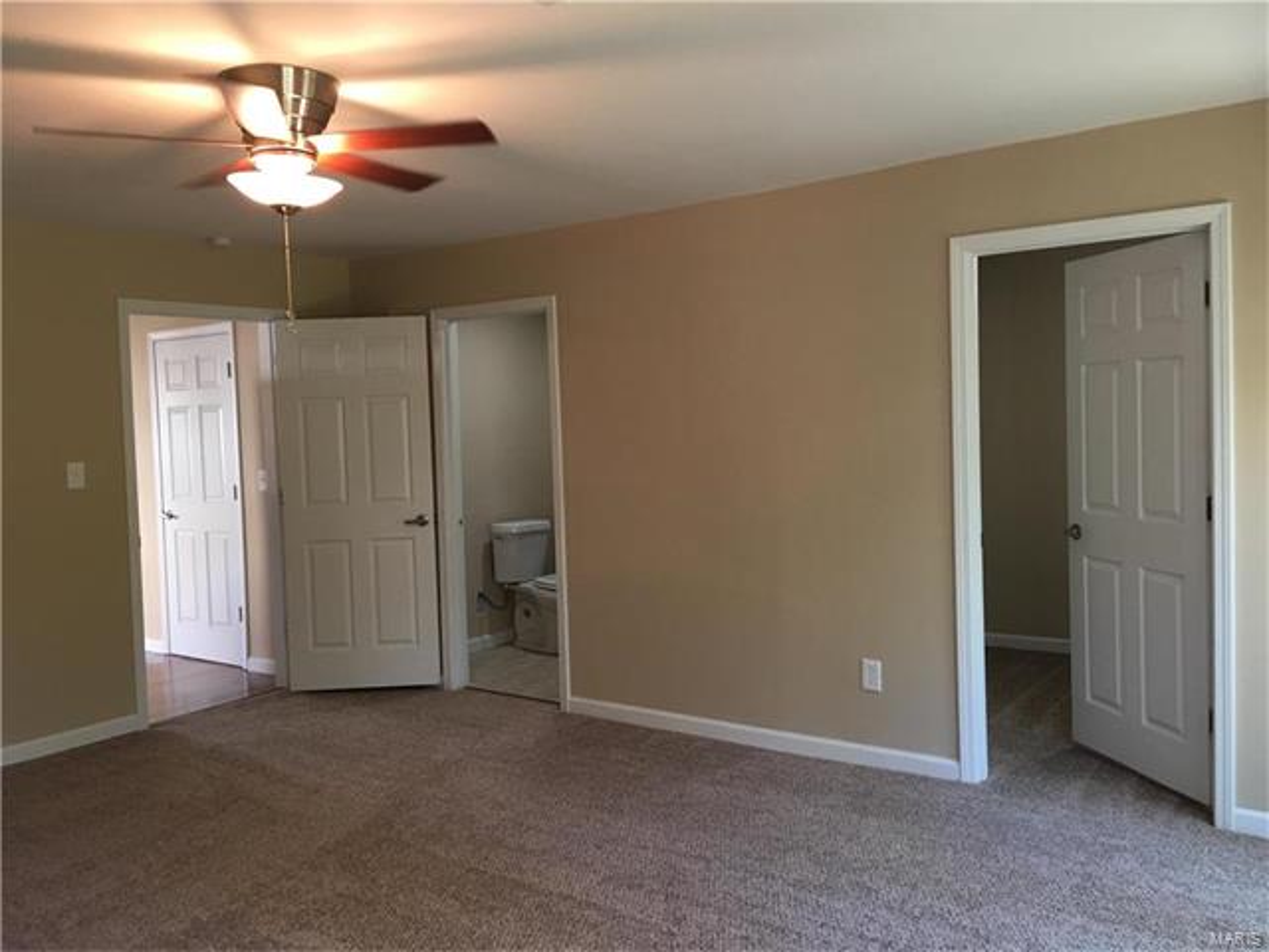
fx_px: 1063
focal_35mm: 29
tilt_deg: -3.0
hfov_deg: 61.7
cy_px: 476
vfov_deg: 48.2
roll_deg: +1.9
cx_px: 634
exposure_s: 1/30
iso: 100
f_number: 2.2
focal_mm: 4.15
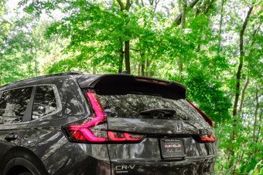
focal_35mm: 49
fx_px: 358
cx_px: 75
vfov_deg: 26.5
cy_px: 161
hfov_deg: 39.5
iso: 1250
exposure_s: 1/640
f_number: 4
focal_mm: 26
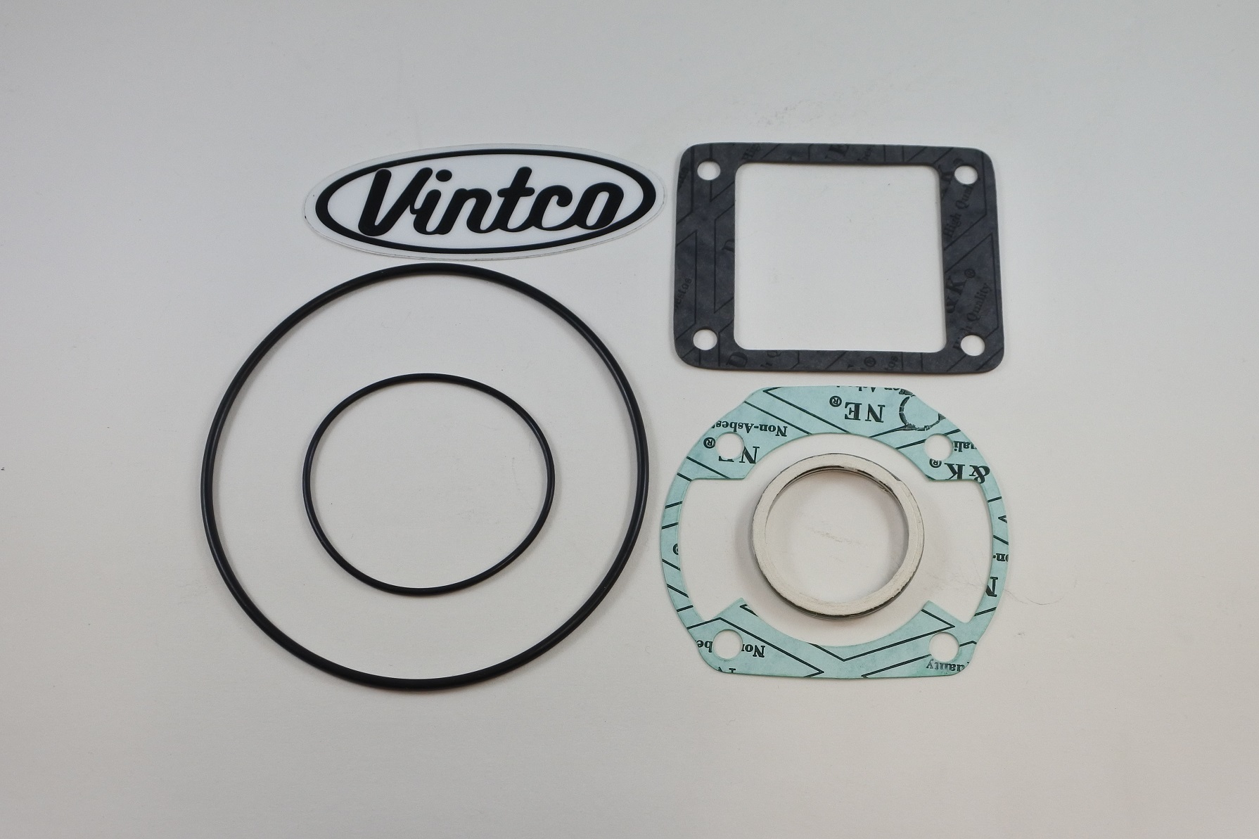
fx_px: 1084
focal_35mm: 31
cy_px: 420
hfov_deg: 60.3
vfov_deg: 42.3
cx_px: 630
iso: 400
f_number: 3.8
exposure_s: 1/250
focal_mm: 11.8
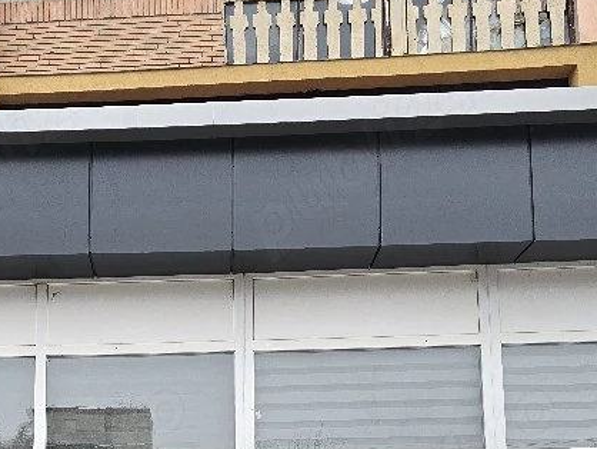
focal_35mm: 55
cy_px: 515
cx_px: 126
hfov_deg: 34.0
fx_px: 949
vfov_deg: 24.5
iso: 100
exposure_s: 1/182
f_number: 1.7
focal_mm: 6.3
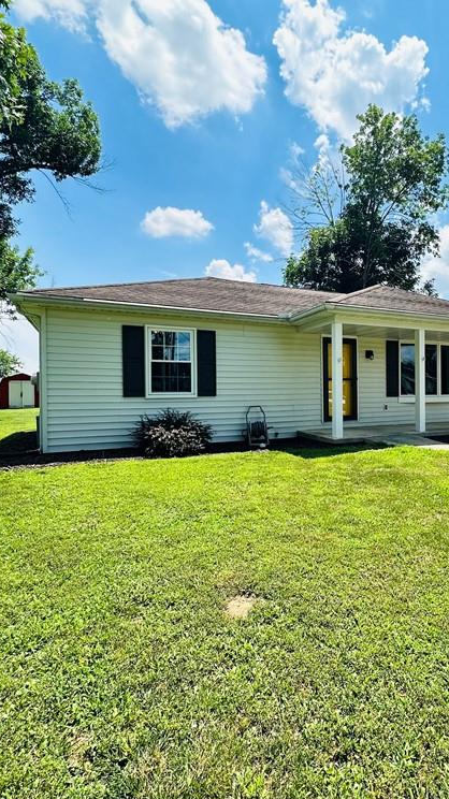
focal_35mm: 21
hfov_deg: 50.5
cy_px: 395
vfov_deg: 83.9
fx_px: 445
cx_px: 354
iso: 50
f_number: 2.2
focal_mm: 2.22
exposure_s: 1/1715
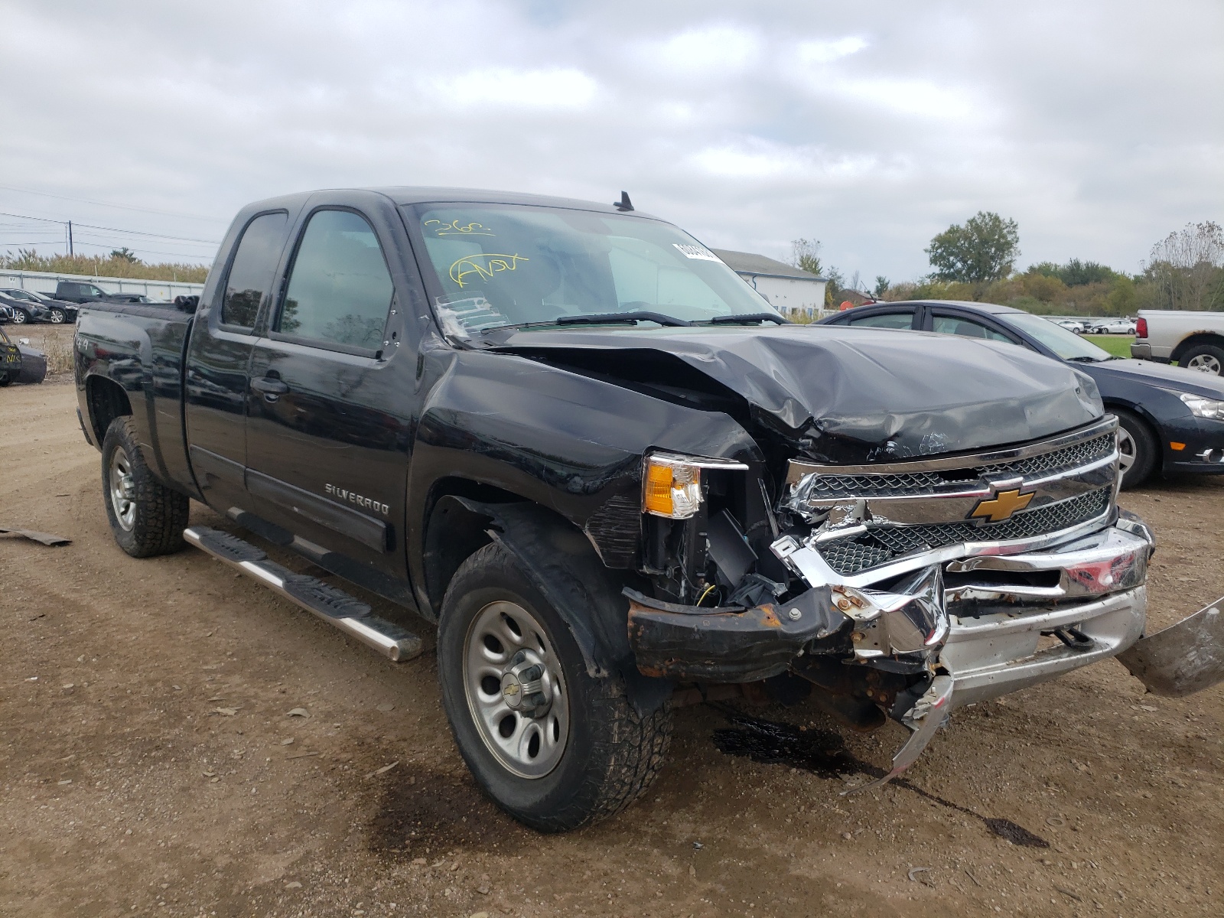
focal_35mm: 26
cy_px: 459
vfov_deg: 53.1
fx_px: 919
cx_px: 612
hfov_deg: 67.3
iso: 50
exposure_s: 1/2000
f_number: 1.5
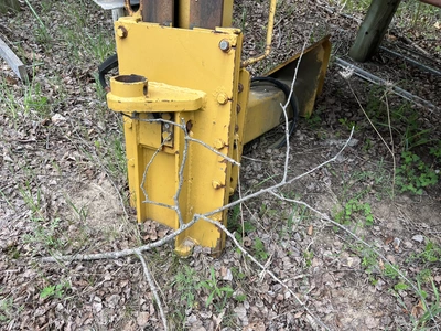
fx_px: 331
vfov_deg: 53.1
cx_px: 220
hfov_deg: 67.3
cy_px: 166
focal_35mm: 26
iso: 50
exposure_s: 1/577
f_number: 1.6
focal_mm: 5.1
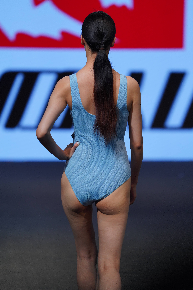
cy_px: 145
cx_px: 96
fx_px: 1608
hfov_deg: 6.9
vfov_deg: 10.3
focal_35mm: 200
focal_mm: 200
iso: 500
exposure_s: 1/400
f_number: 3.5
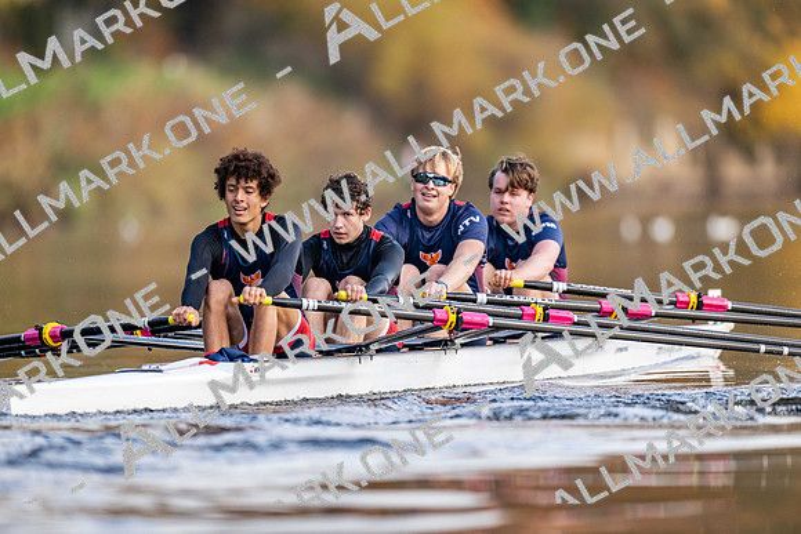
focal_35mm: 600
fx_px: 13352
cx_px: 400
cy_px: 267
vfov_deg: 2.3
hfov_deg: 3.4
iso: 1400
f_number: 4
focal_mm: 600
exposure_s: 1/2500
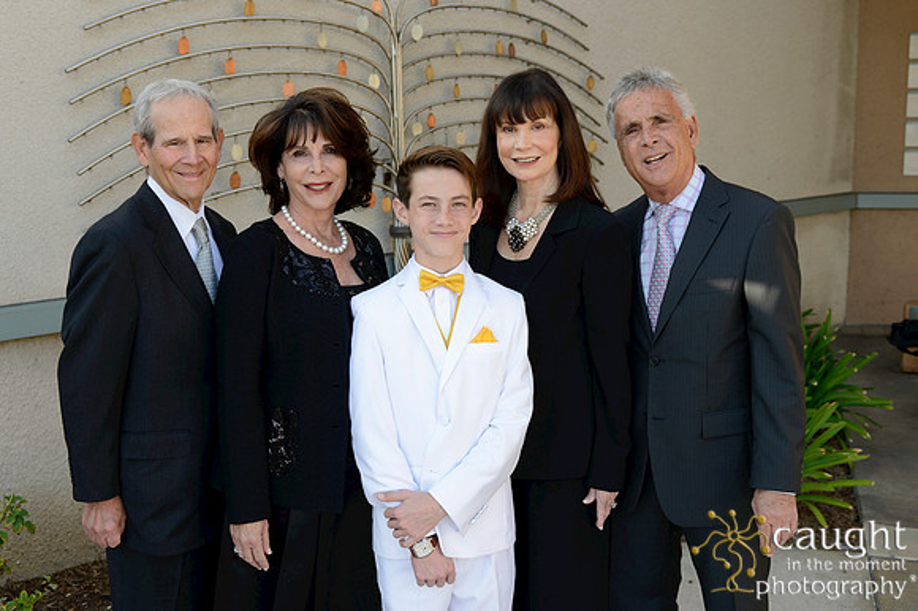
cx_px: 459
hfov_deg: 50.7
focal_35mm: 38
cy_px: 306
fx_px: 968
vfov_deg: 35.0
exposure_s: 1/160
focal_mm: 38
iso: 200
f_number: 5
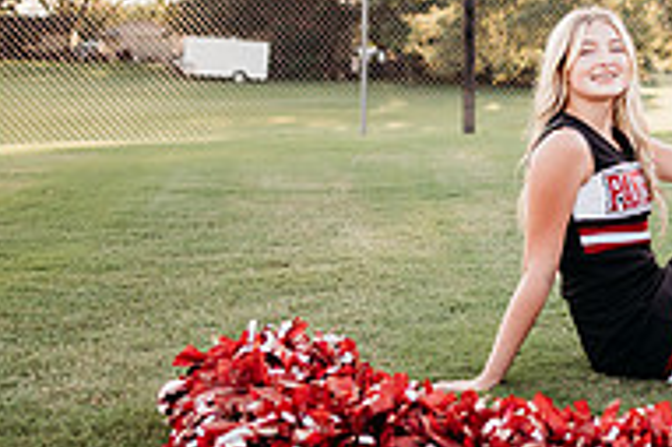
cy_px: 48
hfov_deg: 25.3
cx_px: 781
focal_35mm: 73
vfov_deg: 18.3
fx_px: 1361
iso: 125
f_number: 2
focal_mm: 24
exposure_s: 1/500
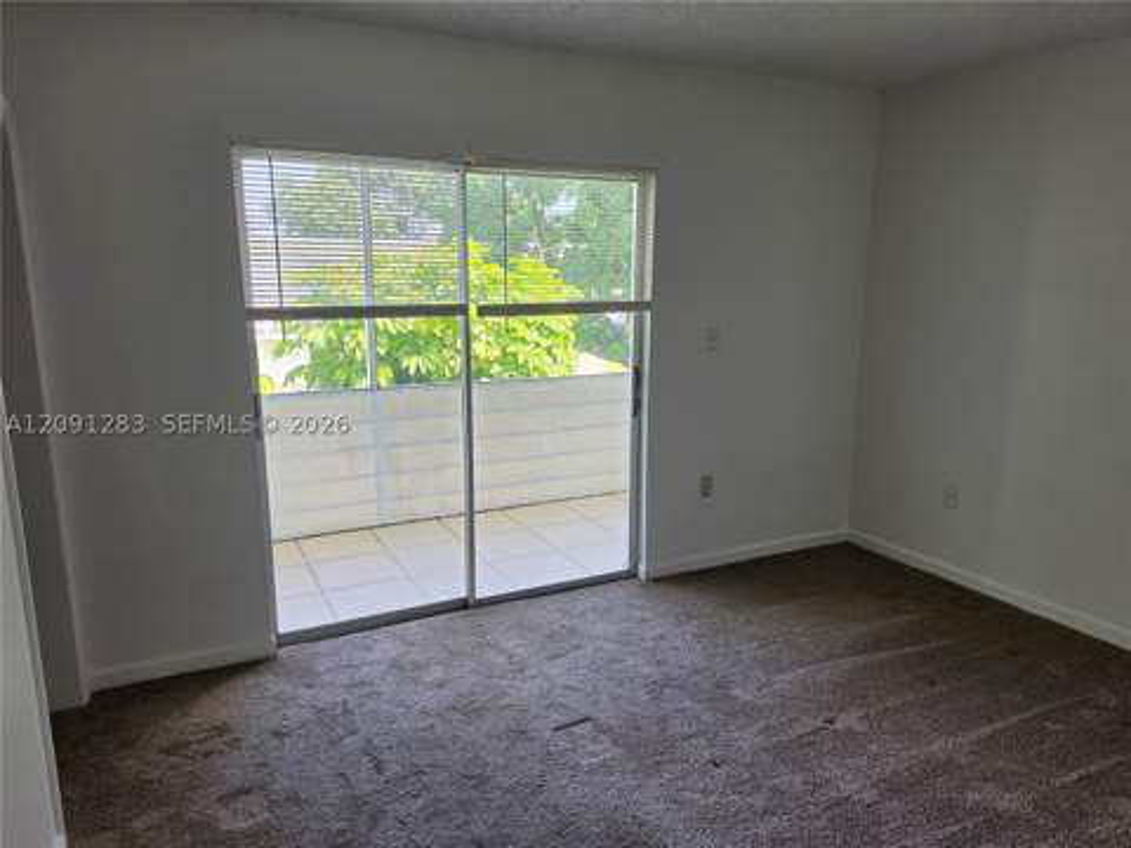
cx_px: 566
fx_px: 751
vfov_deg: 58.9
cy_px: 424
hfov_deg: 73.9
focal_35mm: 23
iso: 40
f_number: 1.4
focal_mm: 6.5
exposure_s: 1/180
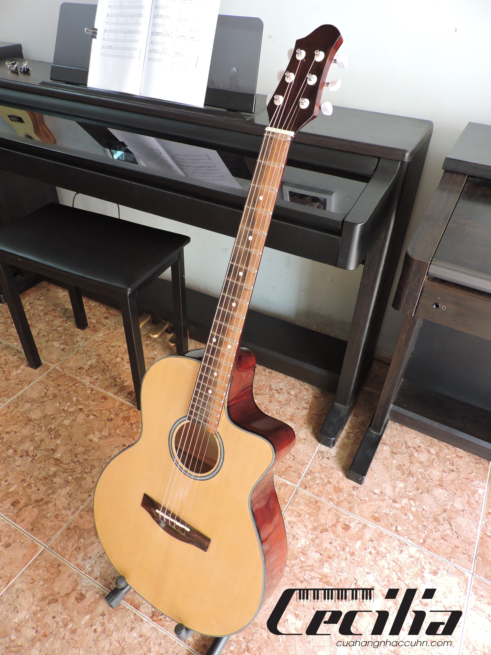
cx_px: 246
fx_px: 454
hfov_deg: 56.8
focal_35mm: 24
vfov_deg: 71.6
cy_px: 328
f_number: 3
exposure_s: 1/20
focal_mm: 4.3
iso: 400
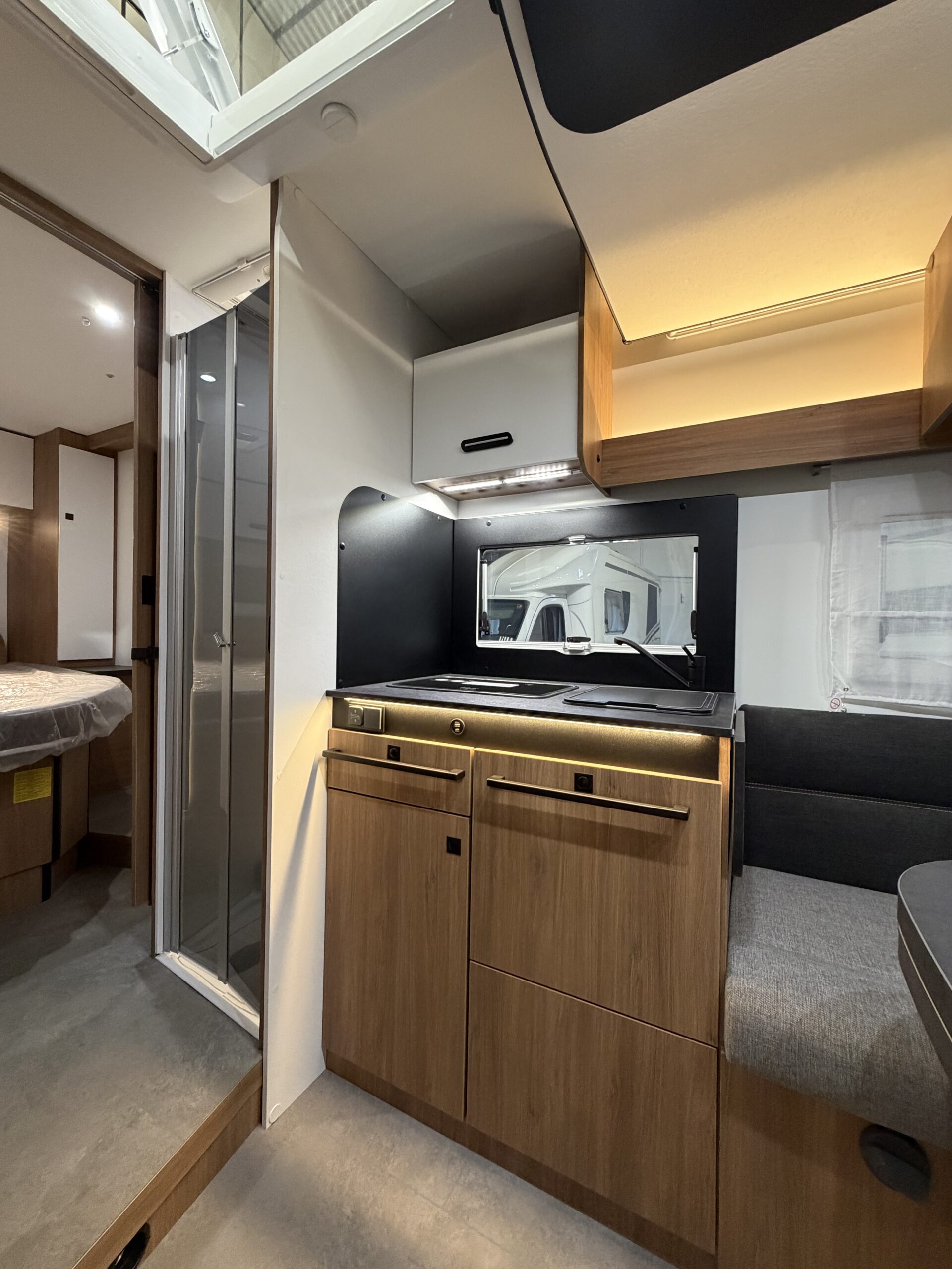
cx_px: 476
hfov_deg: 85.7
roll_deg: -0.3
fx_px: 513
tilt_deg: +1.2
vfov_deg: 102.1
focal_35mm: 14
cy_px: 634
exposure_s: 1/50
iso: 400
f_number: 2.2
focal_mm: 2.22
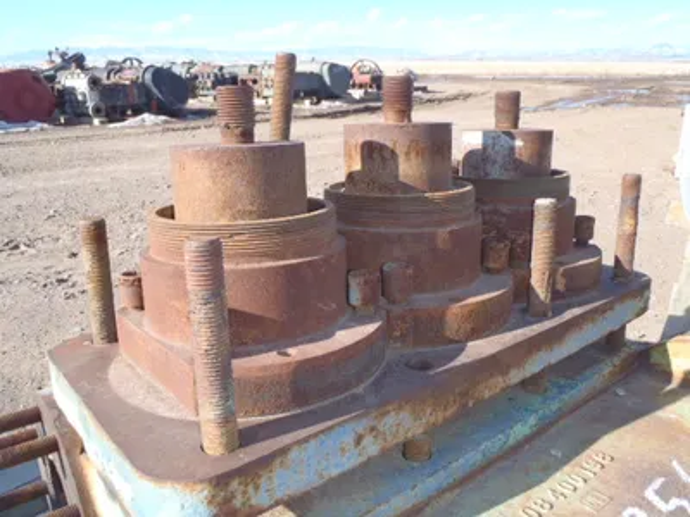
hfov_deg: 63.4
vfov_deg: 49.7
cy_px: 258
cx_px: 345
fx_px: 558
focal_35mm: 28
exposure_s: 1/250
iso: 80
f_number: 3.9
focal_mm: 5
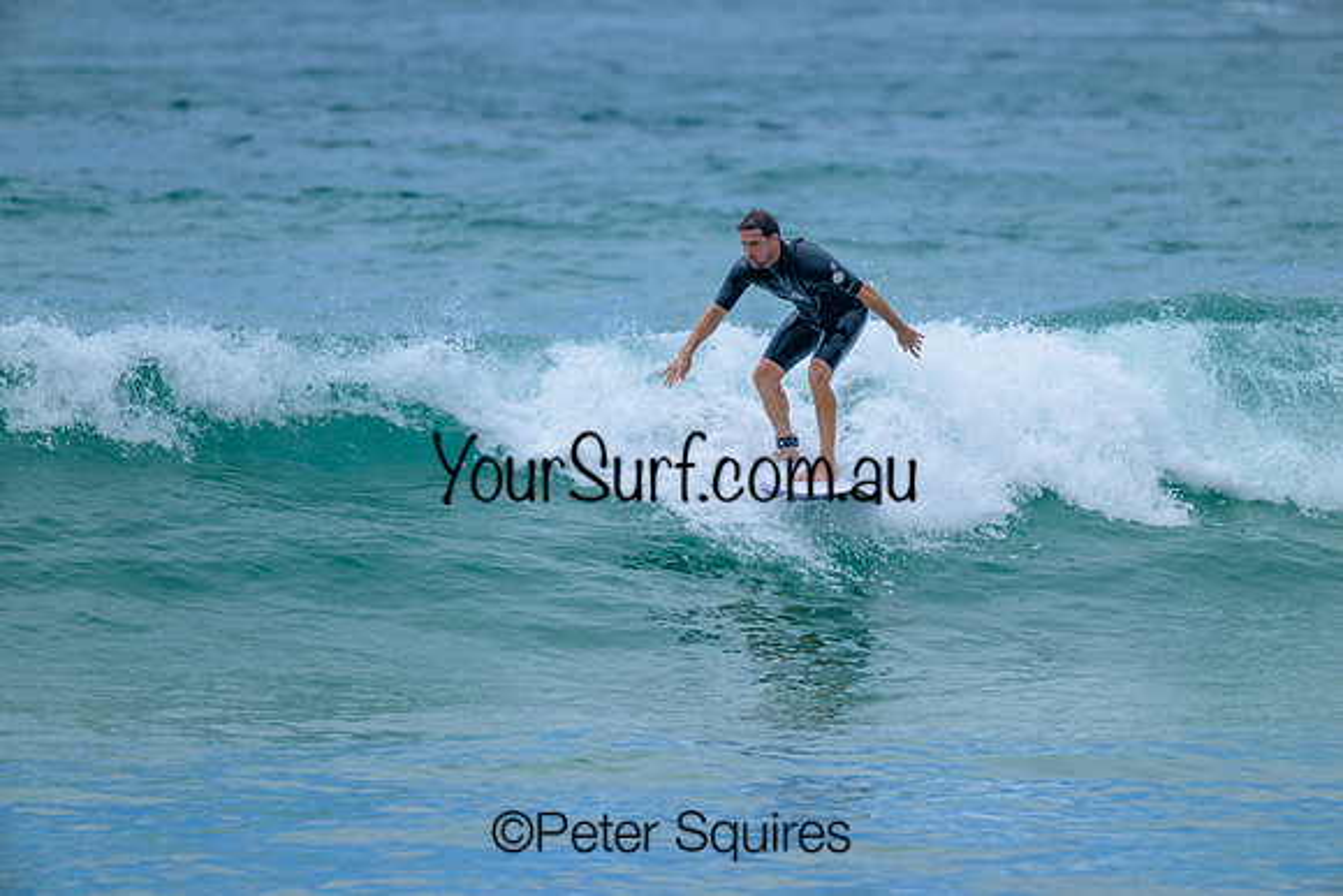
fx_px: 20895
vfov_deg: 2.5
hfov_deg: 3.7
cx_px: 672
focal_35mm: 560
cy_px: 448
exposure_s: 1/2000
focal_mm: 560
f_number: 8
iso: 360
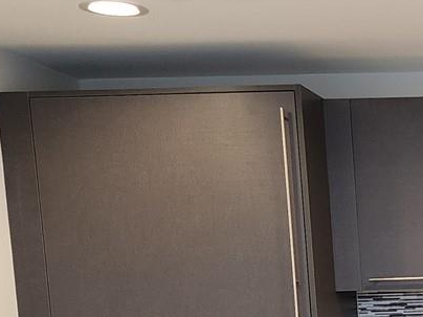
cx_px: 646
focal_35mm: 91
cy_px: 421
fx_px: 1112
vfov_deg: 15.4
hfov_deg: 18.8
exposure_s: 1/120
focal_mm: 5.4
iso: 200
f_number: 1.8
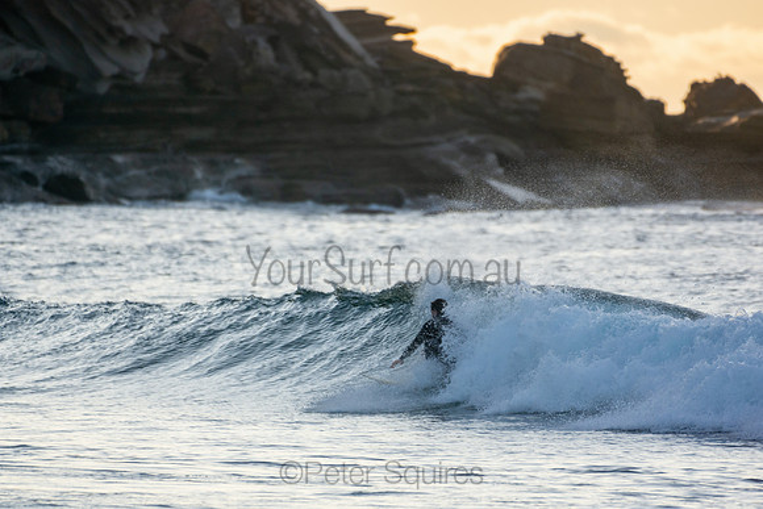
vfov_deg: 1.8
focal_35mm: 750
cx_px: 382
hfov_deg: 2.7
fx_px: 15899
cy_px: 254
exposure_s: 1/1000
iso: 360
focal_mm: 500
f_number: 5.6
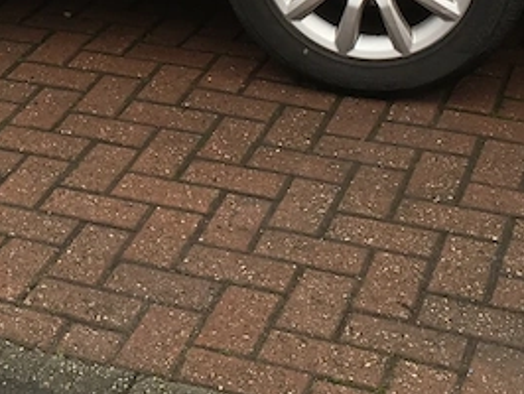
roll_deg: +2.2
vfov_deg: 12.8
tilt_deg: -12.9
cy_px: -211
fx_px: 1651
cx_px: 4
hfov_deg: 17.6
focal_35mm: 109
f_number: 2.2
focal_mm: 4.15
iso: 25
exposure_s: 1/162
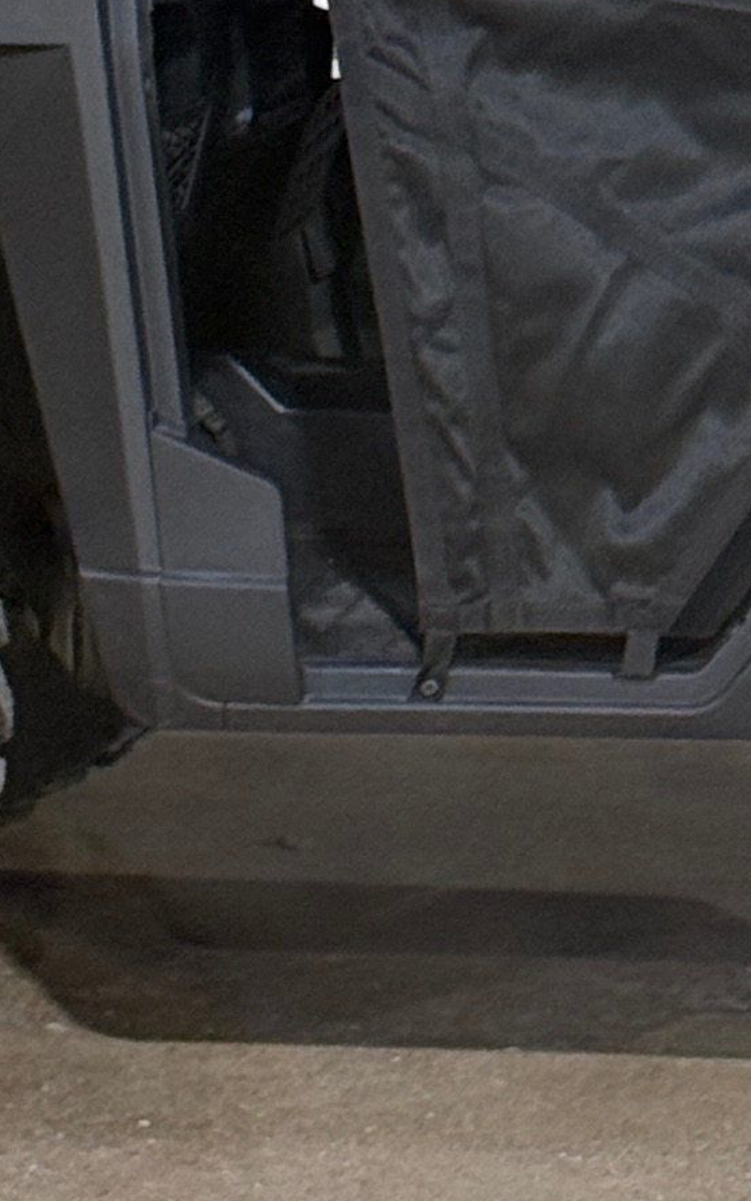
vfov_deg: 9.1
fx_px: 7565
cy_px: 262
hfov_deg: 5.6
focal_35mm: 231
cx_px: 1073
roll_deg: -2.9
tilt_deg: -6.3
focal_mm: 6.76
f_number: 1.78
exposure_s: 1/60
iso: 160
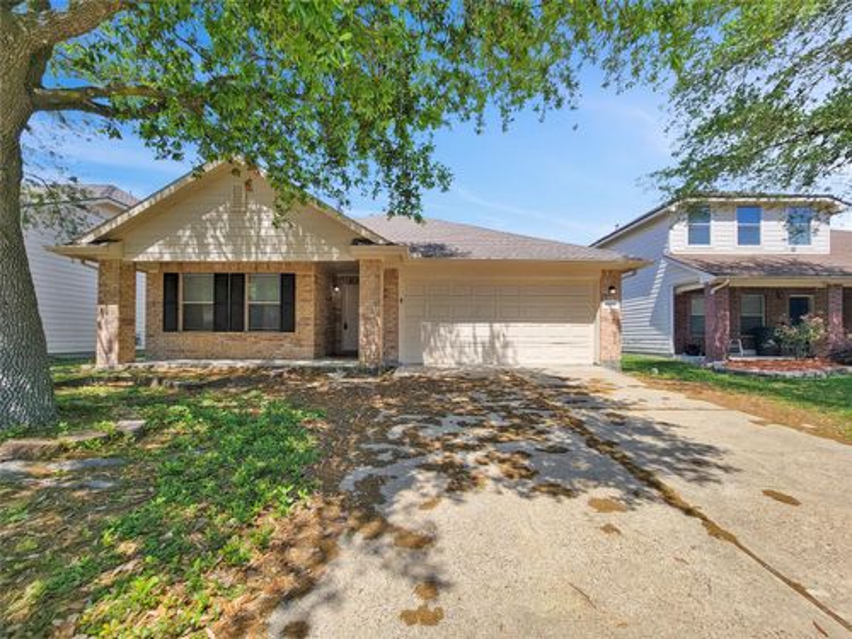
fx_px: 320
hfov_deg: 106.2
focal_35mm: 13
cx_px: 426
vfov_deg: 89.9
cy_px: 320
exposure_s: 1/1000
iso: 50
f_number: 2.2
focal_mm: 2.2
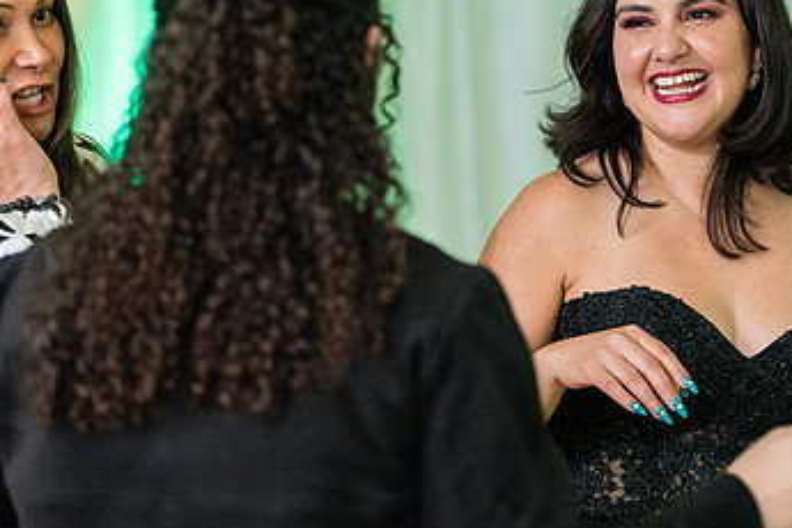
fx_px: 3410
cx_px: 630
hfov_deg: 13.2
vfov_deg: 8.8
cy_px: 143
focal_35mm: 155
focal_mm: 79
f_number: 2.8
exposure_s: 1/250
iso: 1600
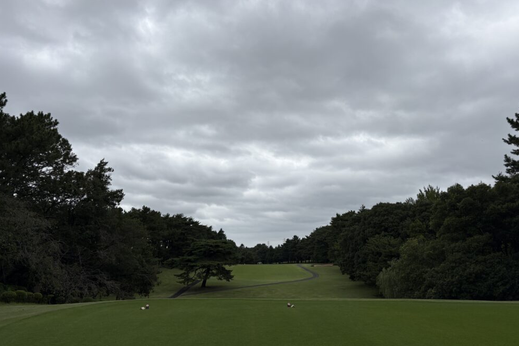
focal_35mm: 28
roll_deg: +1.2
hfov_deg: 65.5
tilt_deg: +13.9
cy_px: 158
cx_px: 267
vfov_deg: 46.3
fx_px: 404
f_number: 1.6
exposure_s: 1/3831
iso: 50
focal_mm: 5.96
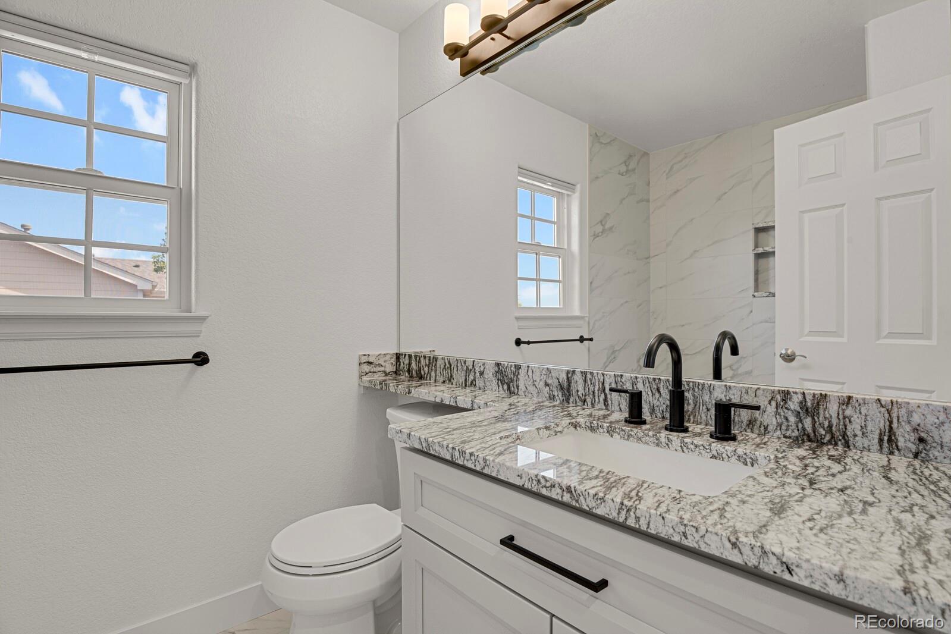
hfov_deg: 93.3
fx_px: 449
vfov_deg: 70.4
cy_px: 317
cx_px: 476
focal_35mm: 17
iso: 250
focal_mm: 17
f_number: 8
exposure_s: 1.3
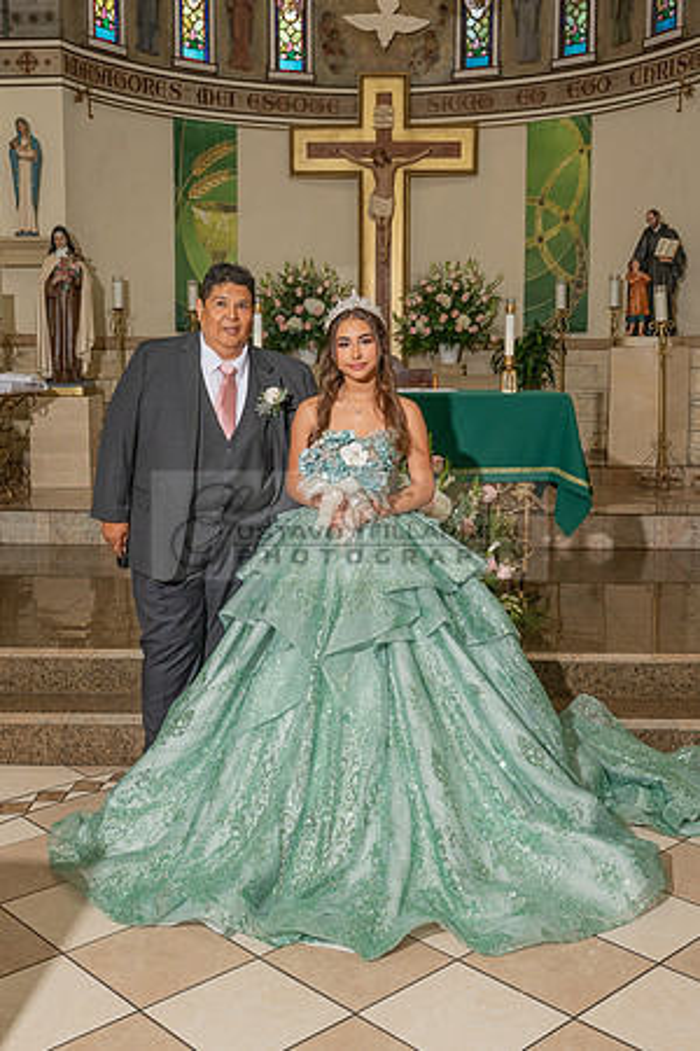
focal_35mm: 40
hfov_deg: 33.6
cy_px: 472
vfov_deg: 48.7
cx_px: 333
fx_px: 1157
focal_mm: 24
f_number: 4.5
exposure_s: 1/200
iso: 320
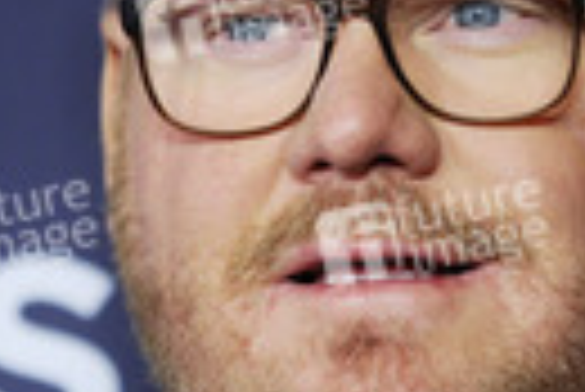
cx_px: 310
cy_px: 122
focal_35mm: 415
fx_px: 6751
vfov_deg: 3.3
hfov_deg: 5.0
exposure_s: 1/125
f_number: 2.8
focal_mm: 120
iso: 1600
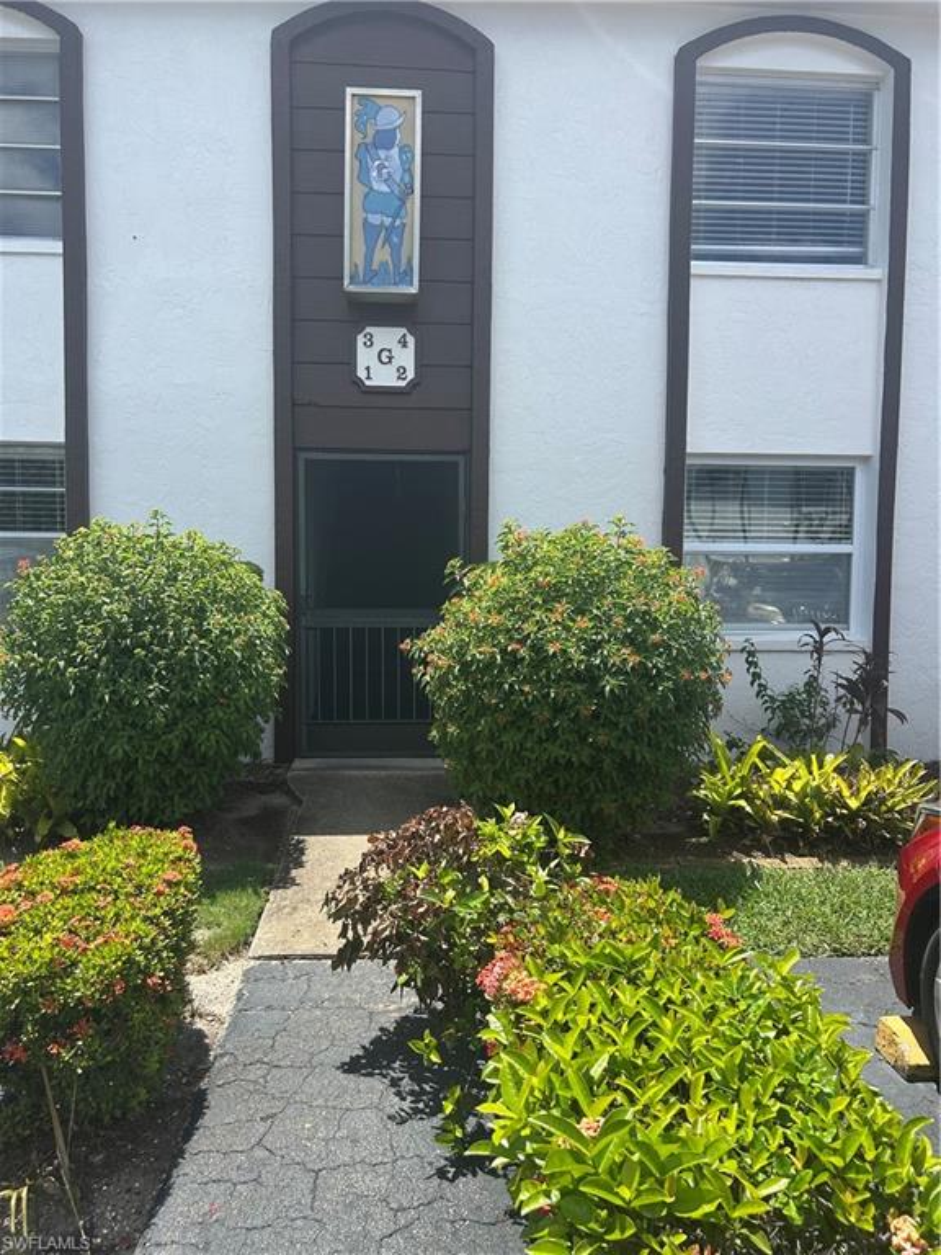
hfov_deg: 53.1
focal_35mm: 26
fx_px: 942
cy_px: 628
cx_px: 470
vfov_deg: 67.3
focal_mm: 5.7
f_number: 1.5
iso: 50
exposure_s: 1/2208
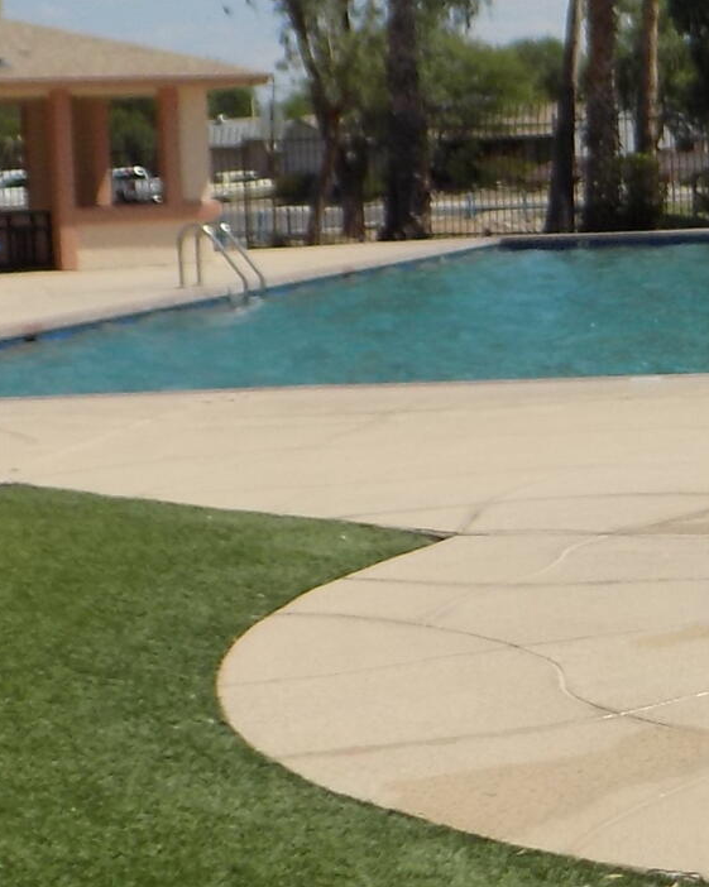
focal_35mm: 96
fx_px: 2520
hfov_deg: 14.9
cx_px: 1058
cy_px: 227
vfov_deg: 19.8
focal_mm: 4
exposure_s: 1/200
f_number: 9.9
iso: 80
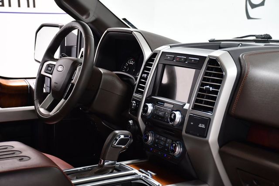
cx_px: 140
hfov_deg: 31.9
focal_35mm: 63
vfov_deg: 21.6
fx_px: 488
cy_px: 93
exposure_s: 1/125
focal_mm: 42
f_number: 4.5
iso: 1250
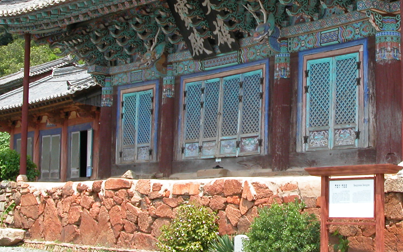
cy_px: 57
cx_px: 266
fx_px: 780
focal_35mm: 71
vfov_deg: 18.2
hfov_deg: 28.8
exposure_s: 1/186
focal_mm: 8.9
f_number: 5
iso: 100
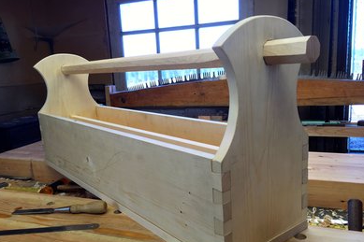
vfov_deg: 42.2
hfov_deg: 60.3
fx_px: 313
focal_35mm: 31
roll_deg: +3.9
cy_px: 137
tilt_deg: -11.0
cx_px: 182
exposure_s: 1/60
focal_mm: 4.15
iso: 32
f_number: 2.2
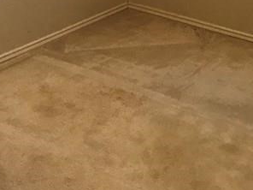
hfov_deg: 20.1
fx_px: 709
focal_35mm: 97
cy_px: -80
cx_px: 178
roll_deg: +0.0
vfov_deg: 14.4
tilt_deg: -12.4
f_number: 1.8
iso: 40
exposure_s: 1/20
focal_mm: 3.99
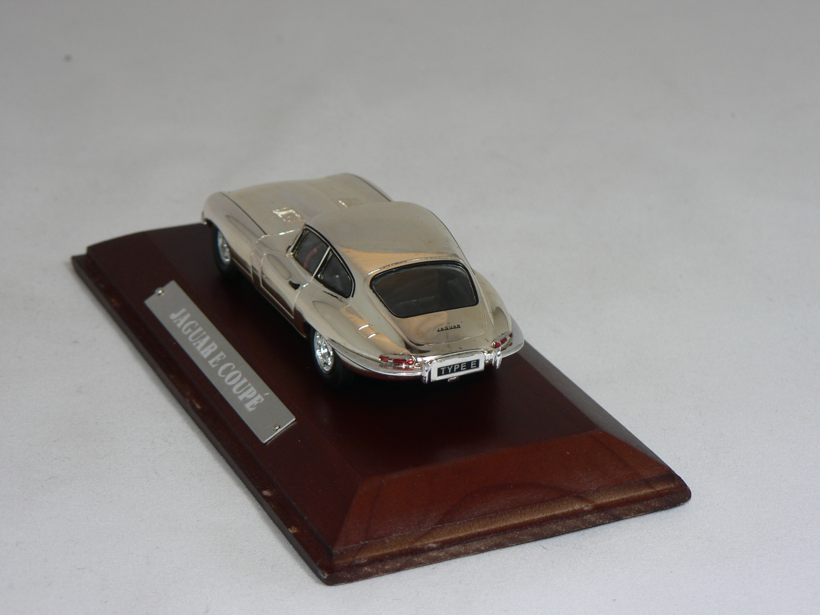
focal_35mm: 93
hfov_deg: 21.1
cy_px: 308
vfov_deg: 15.9
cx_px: 410
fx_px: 2203
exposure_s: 1/60
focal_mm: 15.5
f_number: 3.2
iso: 80
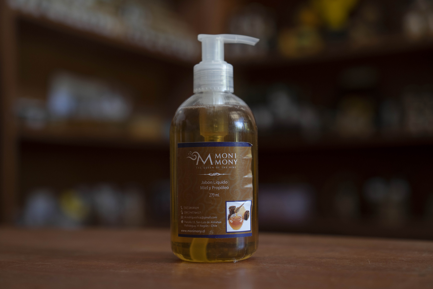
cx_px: 216
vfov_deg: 25.8
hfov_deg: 37.9
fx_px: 631
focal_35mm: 52
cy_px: 144
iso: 400
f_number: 2.2
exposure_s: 1/125
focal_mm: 35
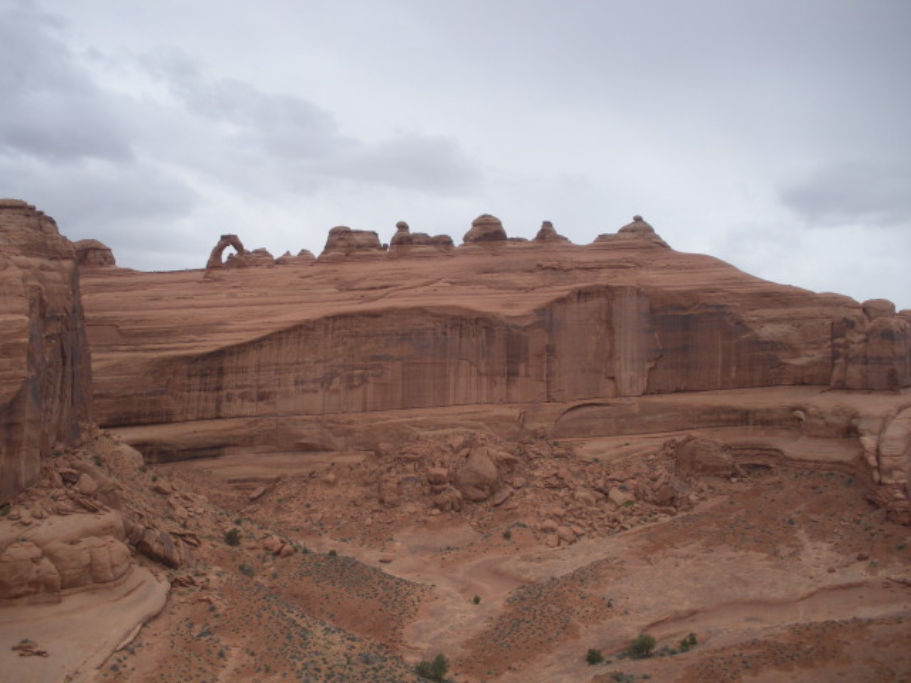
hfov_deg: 51.4
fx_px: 947
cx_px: 456
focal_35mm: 36
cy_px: 342
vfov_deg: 39.7
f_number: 3.5
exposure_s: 1/916
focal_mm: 6.3
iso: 64
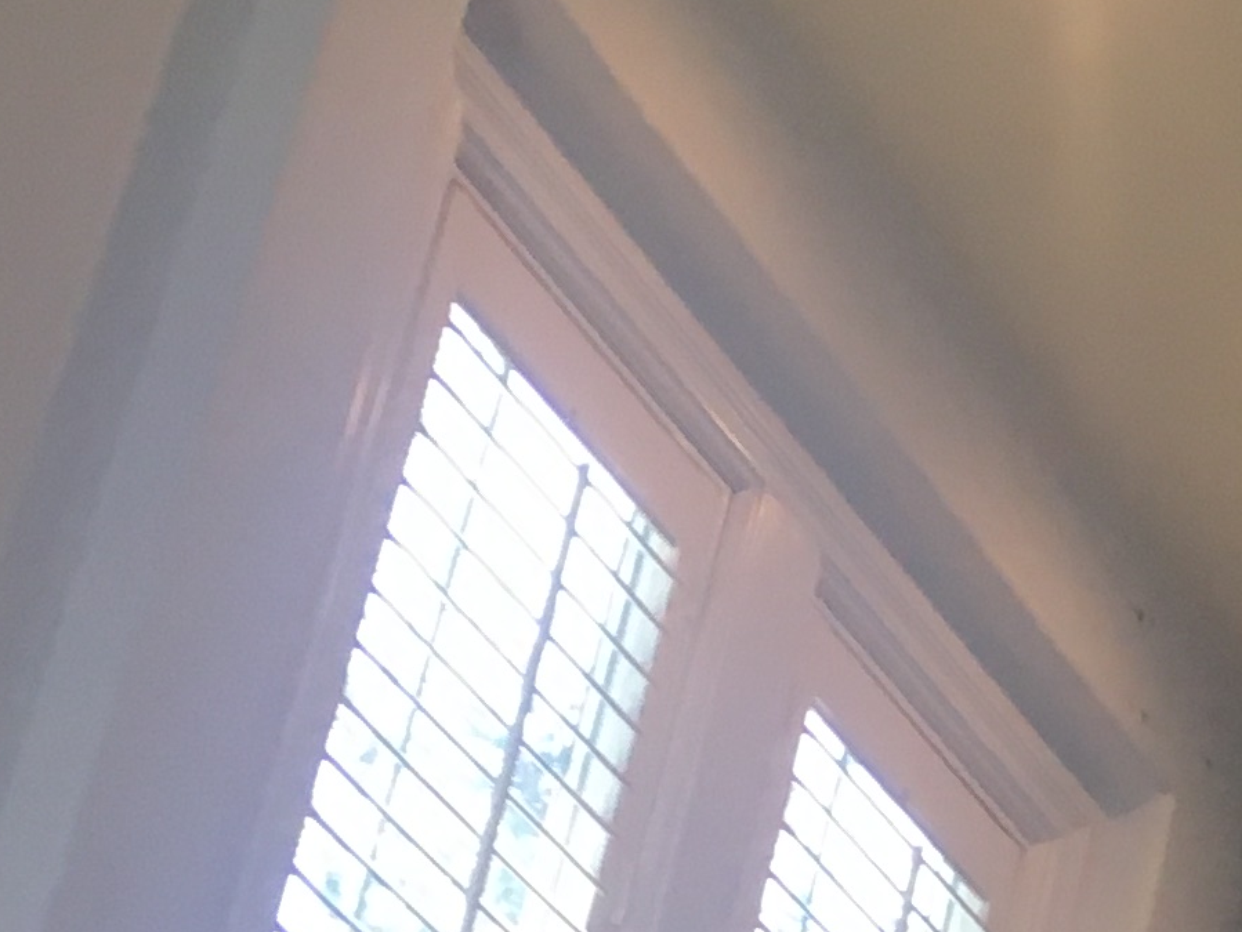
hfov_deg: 13.8
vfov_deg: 10.7
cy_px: 1702
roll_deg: -6.8
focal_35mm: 130
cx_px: 2126
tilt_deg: +23.4
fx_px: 4666
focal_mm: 4.15
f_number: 2.2
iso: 25
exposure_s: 1/30
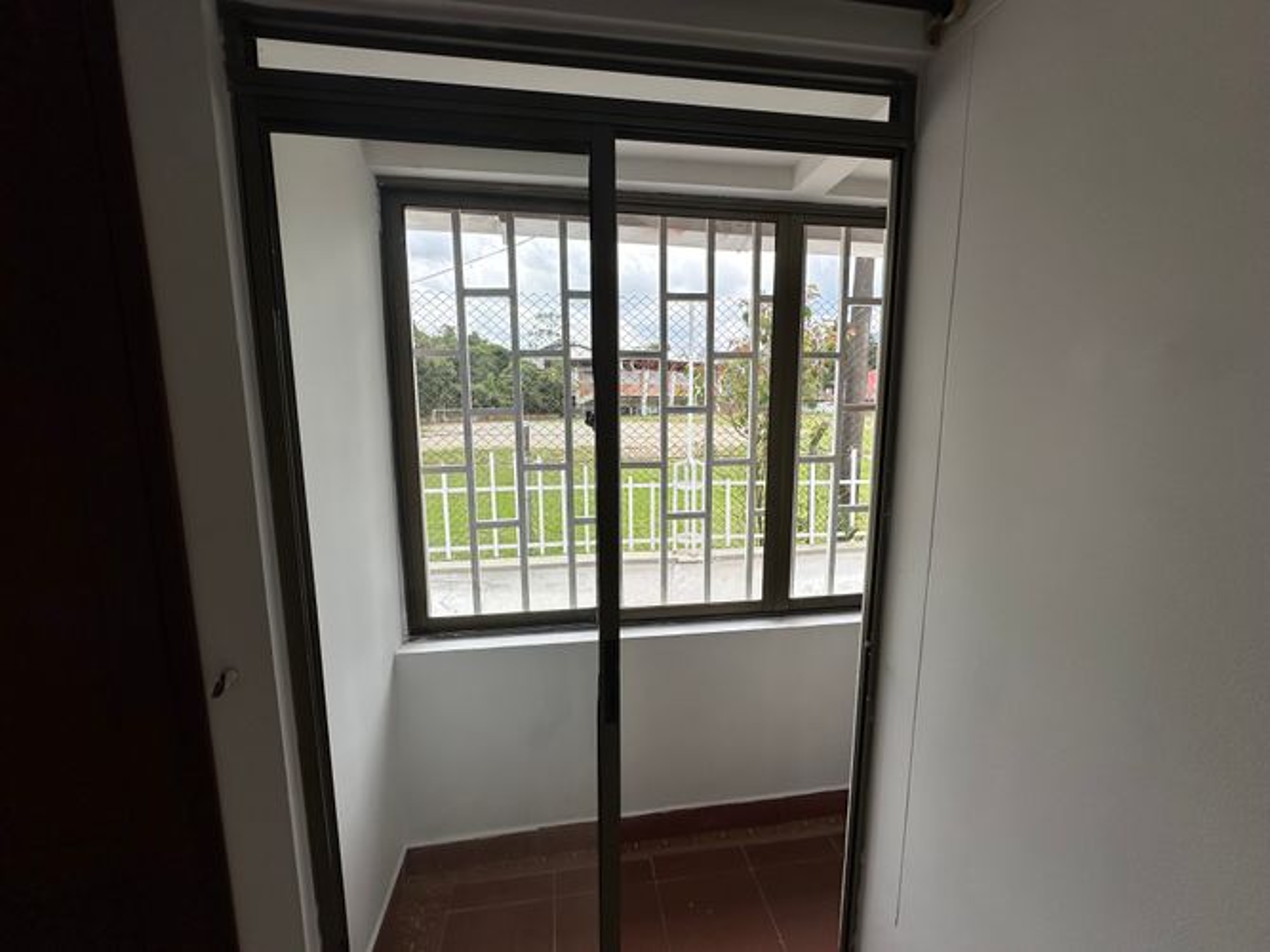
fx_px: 514
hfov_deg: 102.1
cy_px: 476
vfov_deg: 85.7
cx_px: 635
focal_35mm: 14
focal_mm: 2.22
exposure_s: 1/584
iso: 40
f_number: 2.2
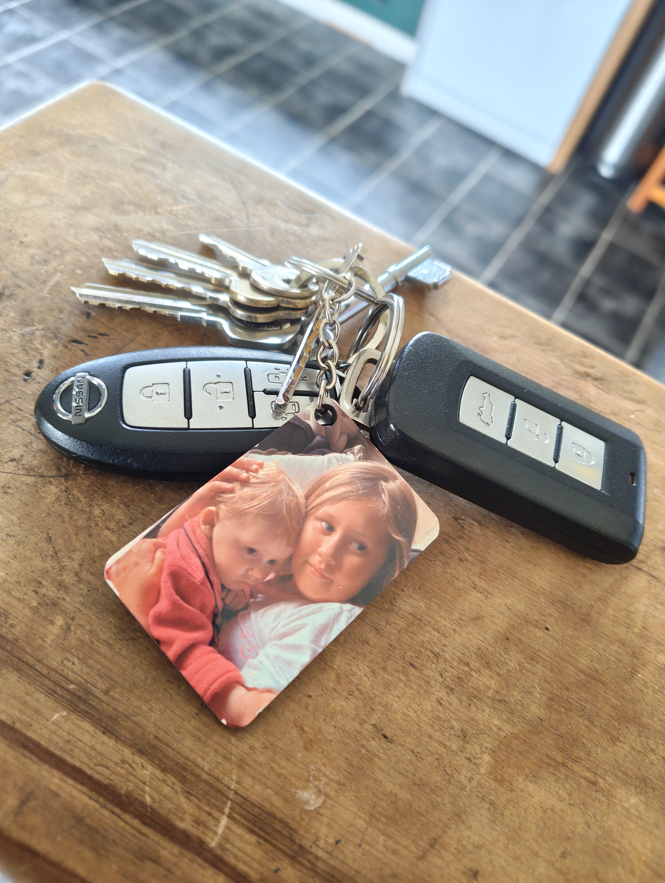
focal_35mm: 24
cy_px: 442
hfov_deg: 56.9
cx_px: 332
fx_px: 613
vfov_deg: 71.5
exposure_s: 1/33.3
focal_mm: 5.56
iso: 1281
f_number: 1.88
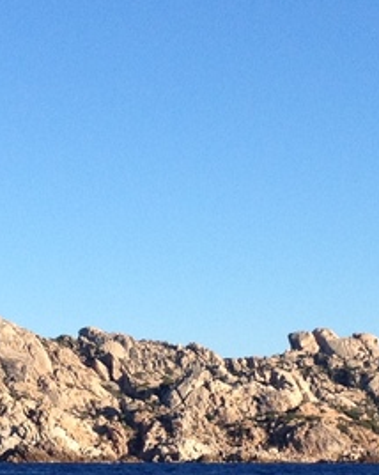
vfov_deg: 12.6
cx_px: 211
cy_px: 372
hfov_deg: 10.1
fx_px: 2148
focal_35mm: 153
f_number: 2.4
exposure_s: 1/1346
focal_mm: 4.28
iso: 64
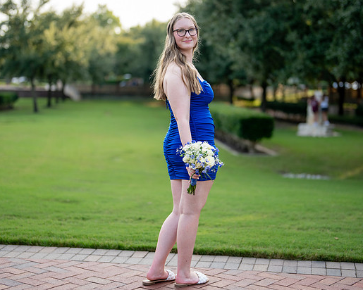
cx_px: 183
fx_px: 720
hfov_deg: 28.3
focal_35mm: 67
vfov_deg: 22.8
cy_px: 133
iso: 200
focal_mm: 50
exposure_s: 1/2000
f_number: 1.2
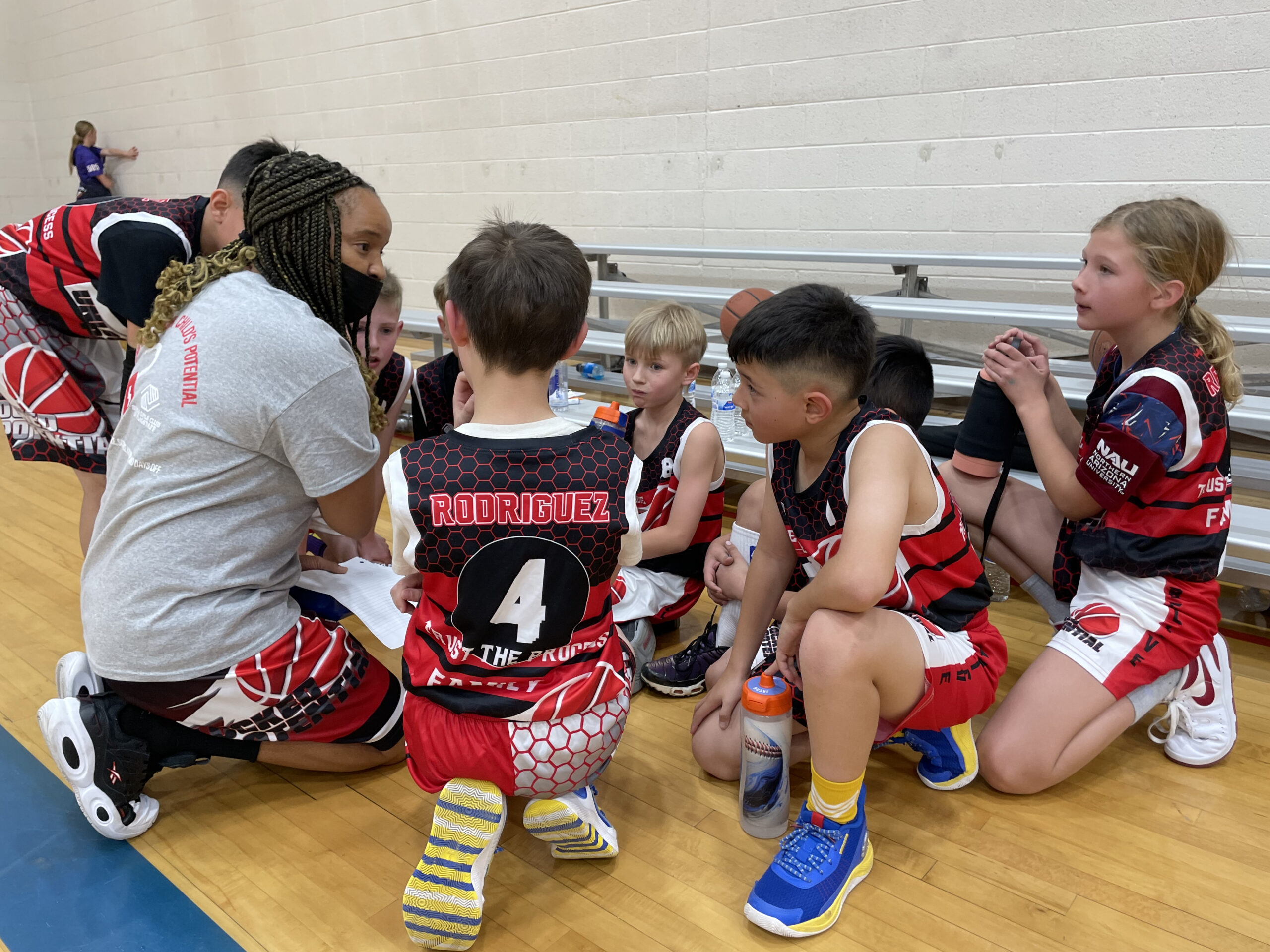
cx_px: 635
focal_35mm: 26
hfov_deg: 67.3
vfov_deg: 53.1
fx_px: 954
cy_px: 476
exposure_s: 1/121
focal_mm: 4.2
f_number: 1.6
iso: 125
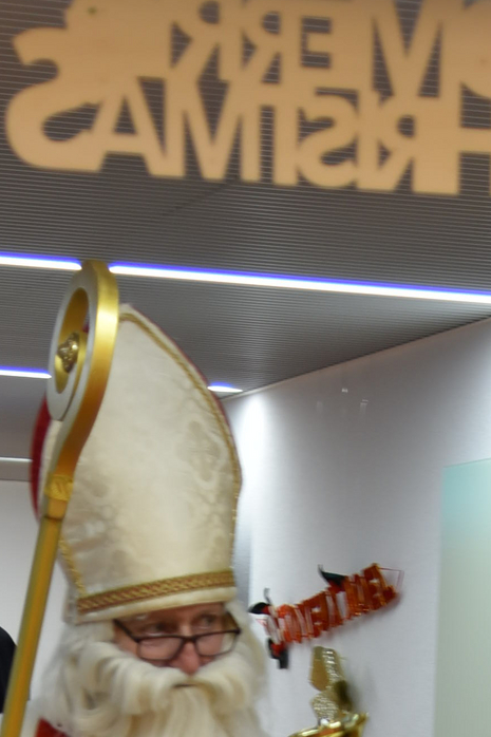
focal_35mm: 172
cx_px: 299
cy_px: 1097
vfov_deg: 11.5
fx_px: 3520
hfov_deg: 8.0
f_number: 4
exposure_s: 1/60
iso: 720
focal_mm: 50
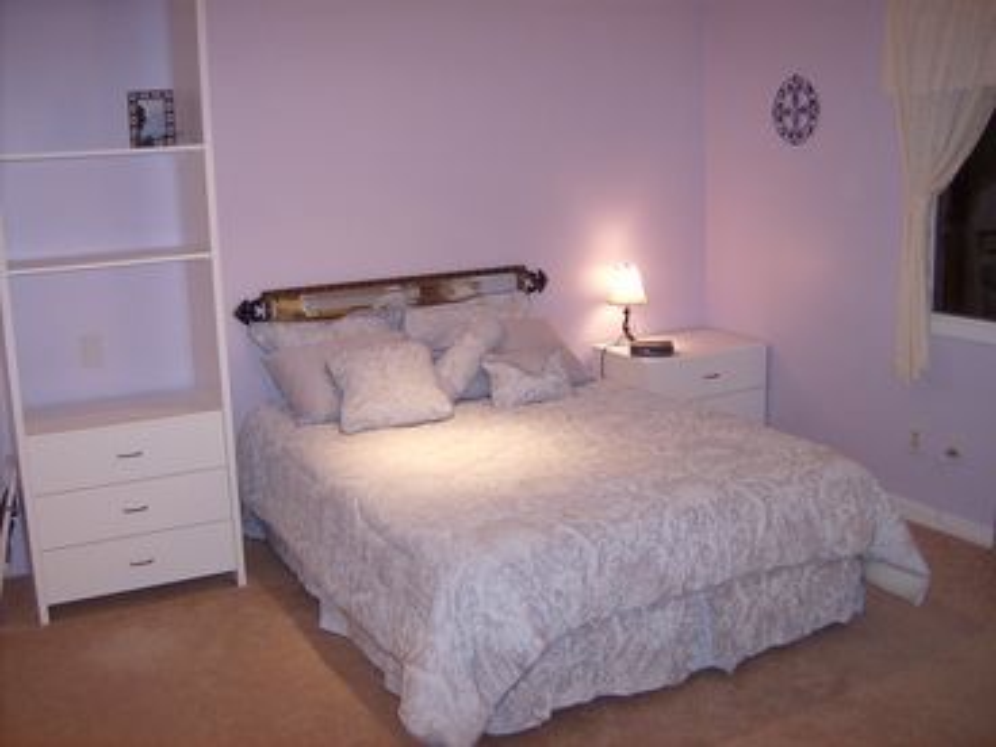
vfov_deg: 39.7
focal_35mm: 36
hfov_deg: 51.4
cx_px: 498
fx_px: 1036
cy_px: 374
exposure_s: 1/60
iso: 200
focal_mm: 6
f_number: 2.8
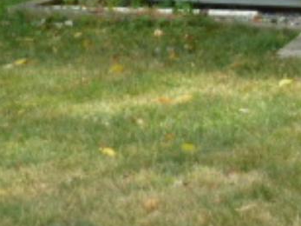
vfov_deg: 4.9
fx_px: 2599
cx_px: 498
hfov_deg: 6.5
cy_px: -176
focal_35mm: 299
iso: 80
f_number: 4.1
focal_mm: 11.9
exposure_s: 1/125
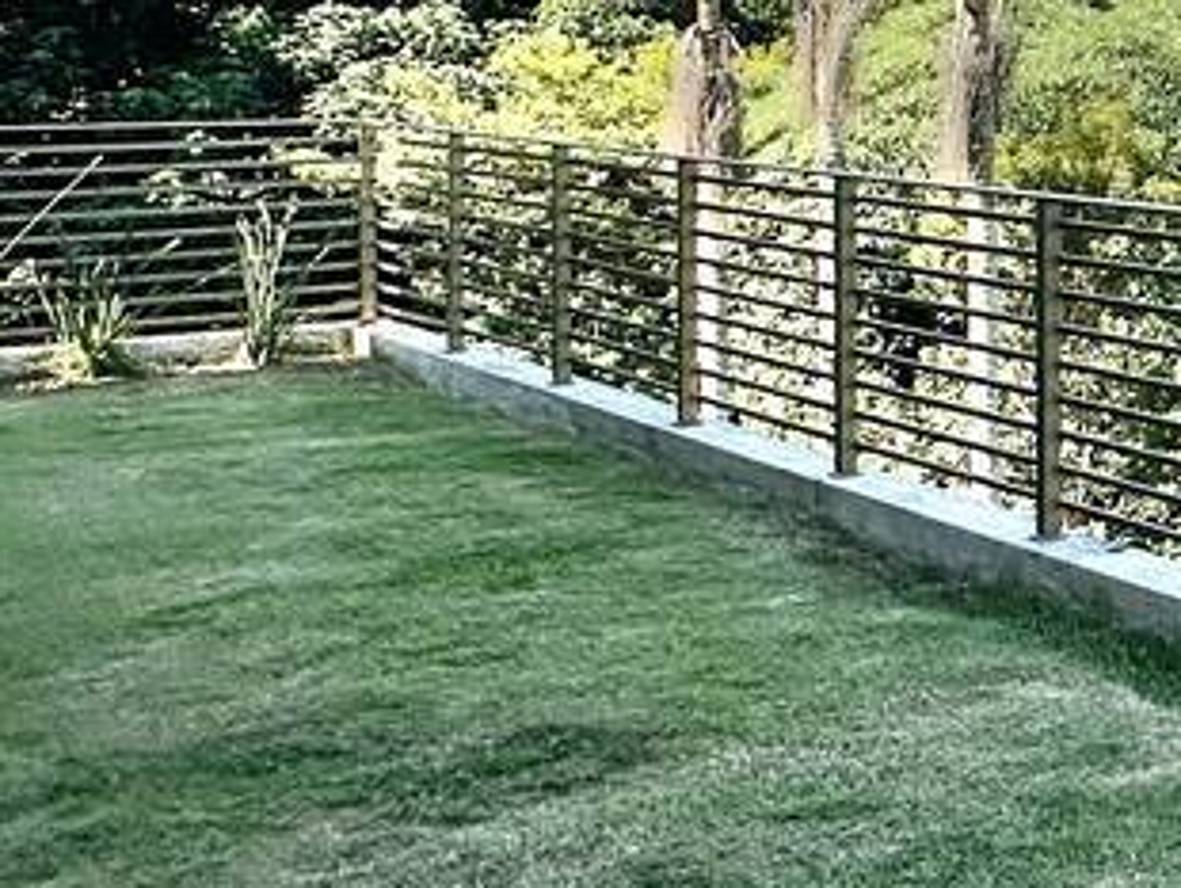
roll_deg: -0.7
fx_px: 2219
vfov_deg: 22.0
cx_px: 1943
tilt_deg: +0.1
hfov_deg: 22.3
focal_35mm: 65
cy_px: 46
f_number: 2.2
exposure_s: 1/1595
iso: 40
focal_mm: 2.22
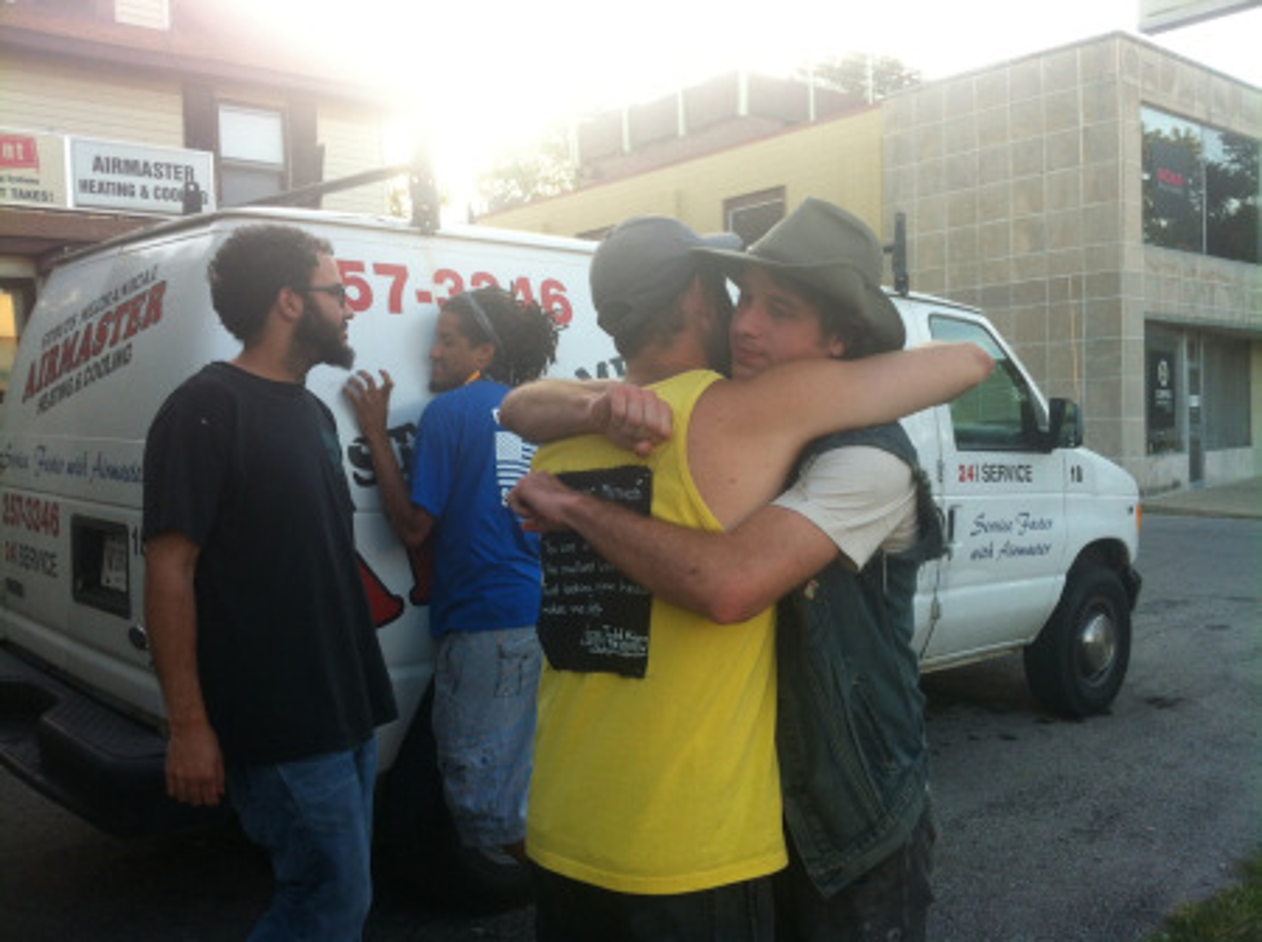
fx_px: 1274
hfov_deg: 52.7
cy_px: 471
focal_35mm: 35
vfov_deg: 40.6
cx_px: 631
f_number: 2.8
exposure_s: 1/120
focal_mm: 3.85
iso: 80
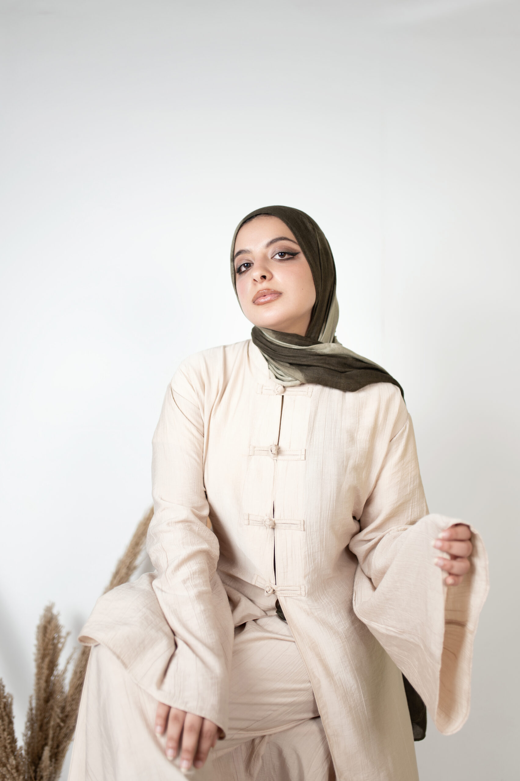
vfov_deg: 54.5
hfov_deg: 37.8
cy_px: 390
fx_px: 759
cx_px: 260
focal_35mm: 35
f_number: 1.4
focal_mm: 35
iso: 100
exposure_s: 1/200
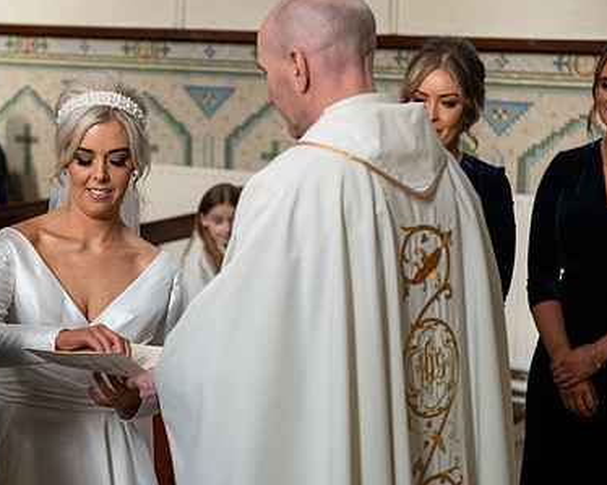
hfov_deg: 19.8
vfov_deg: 16.0
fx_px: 1724
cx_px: 141
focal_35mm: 96
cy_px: 255
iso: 1000
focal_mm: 66
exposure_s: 1/400
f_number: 3.5
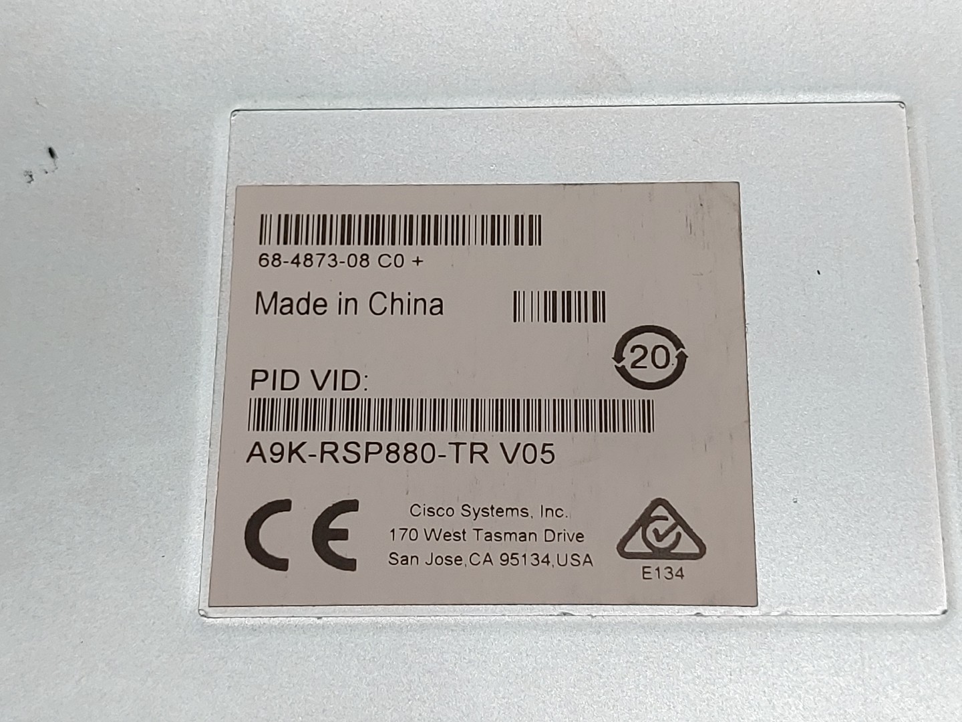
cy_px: 361
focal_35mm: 65
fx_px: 1806
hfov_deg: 29.8
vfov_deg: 22.6
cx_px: 481
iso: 50
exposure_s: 1/284
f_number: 1.8
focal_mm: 4.36
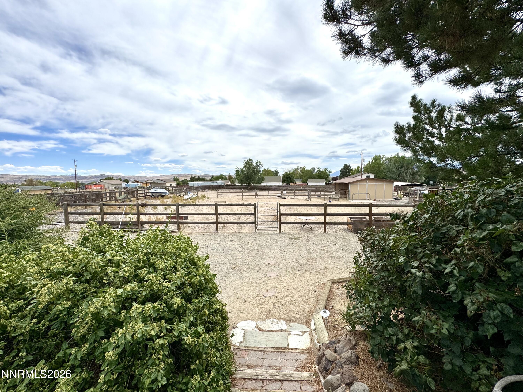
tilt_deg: -5.2
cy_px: 196
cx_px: 262
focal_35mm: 14
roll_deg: +0.1
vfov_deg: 85.7
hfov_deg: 102.1
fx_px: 212
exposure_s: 1/3390
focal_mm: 2.22
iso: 50
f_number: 2.2
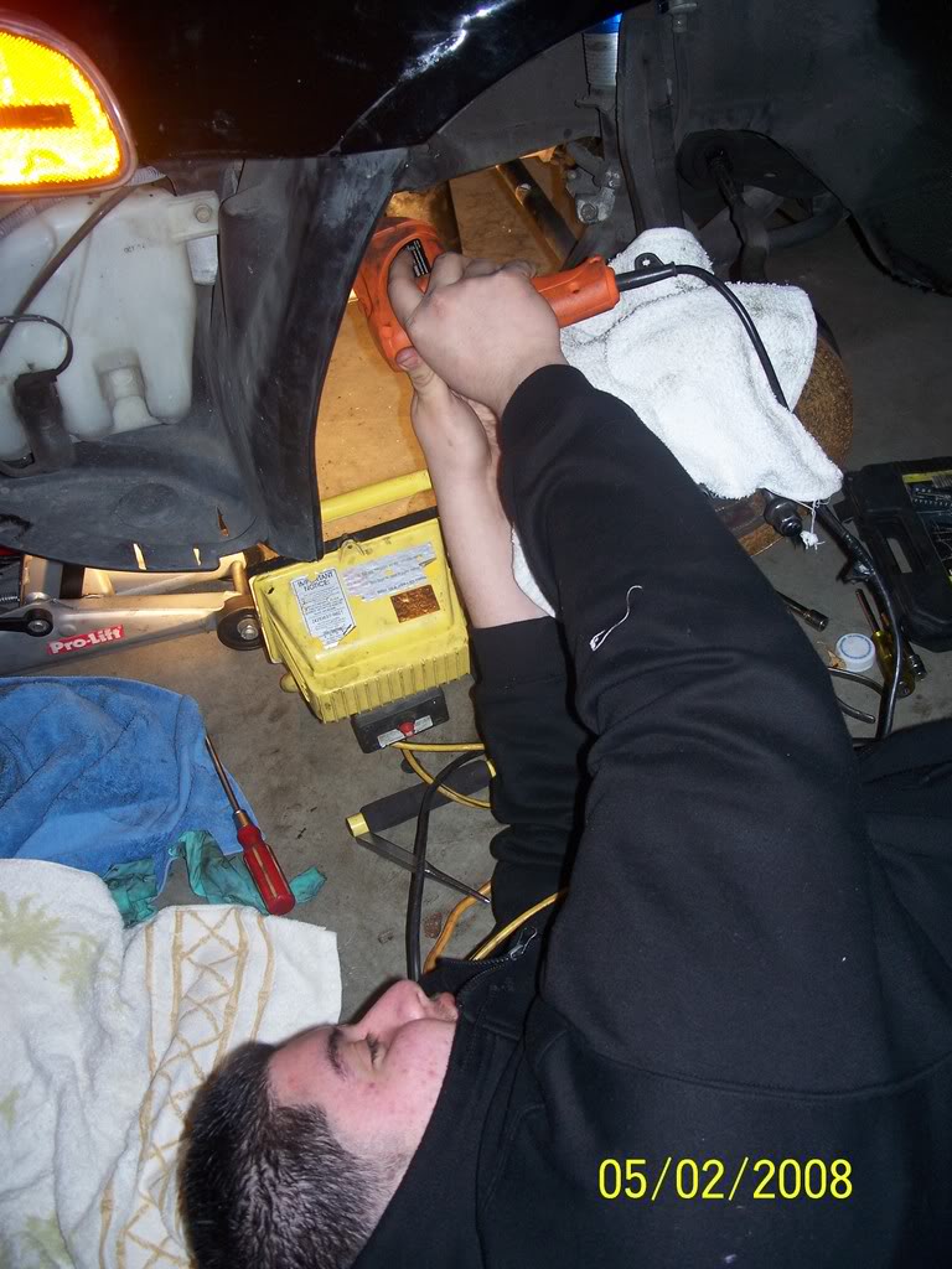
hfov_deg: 38.7
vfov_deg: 50.1
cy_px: 634
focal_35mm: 37
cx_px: 476
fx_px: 1357
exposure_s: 1/60
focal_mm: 7.8
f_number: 2.8
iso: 125
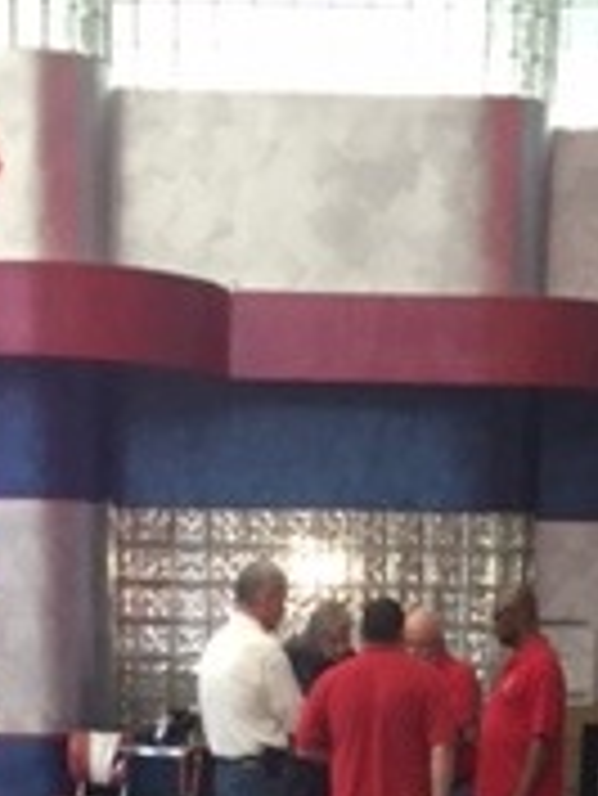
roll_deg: -0.5
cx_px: 292
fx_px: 2416
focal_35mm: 105
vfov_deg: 16.4
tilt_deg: -15.6
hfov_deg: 14.1
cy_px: 1322
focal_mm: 4.15
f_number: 2.2
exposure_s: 1/30
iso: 200
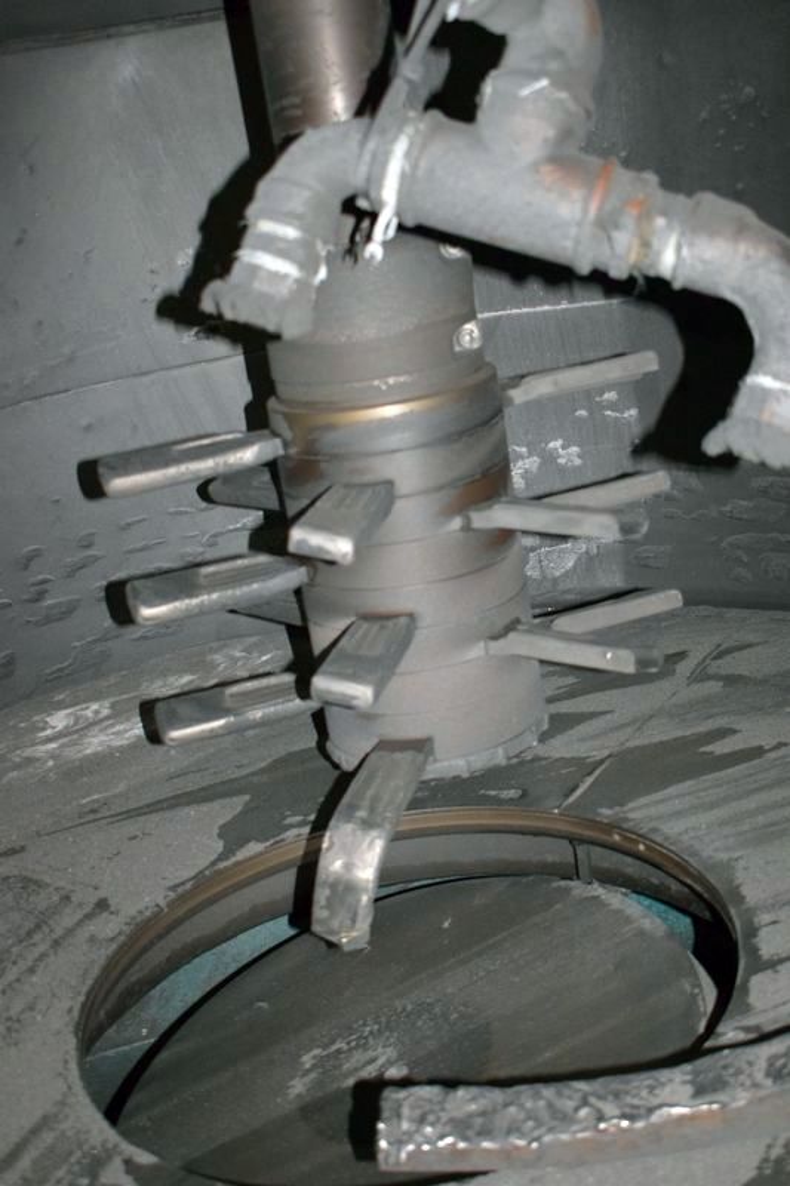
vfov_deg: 45.0
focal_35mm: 44
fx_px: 1432
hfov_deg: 30.8
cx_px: 395
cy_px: 593
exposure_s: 1/60
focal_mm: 29
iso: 3200
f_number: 4.2
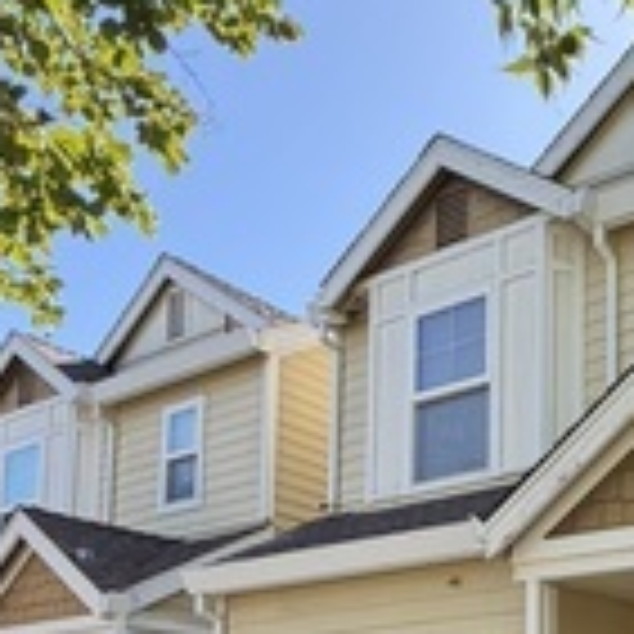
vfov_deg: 33.1
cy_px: 710
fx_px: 912
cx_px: 731
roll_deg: +0.9
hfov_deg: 32.7
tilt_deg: +6.8
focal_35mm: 44
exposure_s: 1/502
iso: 50
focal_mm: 2.22
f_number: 2.2
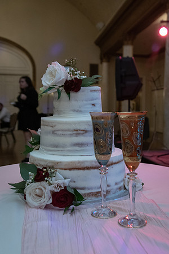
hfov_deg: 34.6
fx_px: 269
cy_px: 127
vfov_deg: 50.4
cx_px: 107
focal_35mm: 38
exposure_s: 1/80
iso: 1000
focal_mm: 17
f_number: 2.8
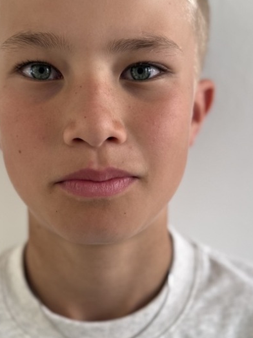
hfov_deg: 29.6
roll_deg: -0.9
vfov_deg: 38.9
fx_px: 478
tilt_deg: -12.2
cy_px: 174
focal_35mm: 49
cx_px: 107
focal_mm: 6.76
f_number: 1.78
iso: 100
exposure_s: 1/121
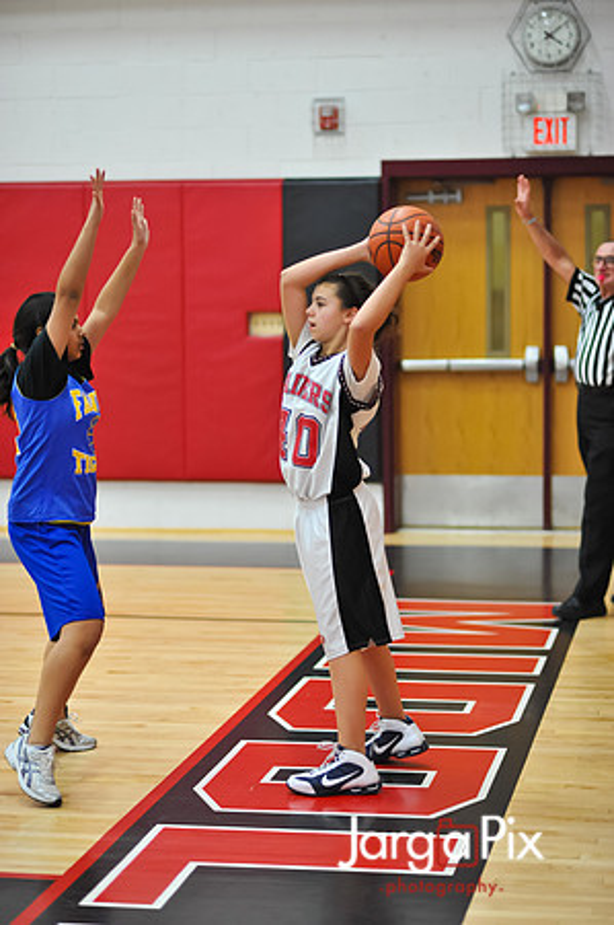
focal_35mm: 85
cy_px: 462
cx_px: 307
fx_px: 2179
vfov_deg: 23.9
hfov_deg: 16.0
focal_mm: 85
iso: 2000
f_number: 2
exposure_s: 1/500
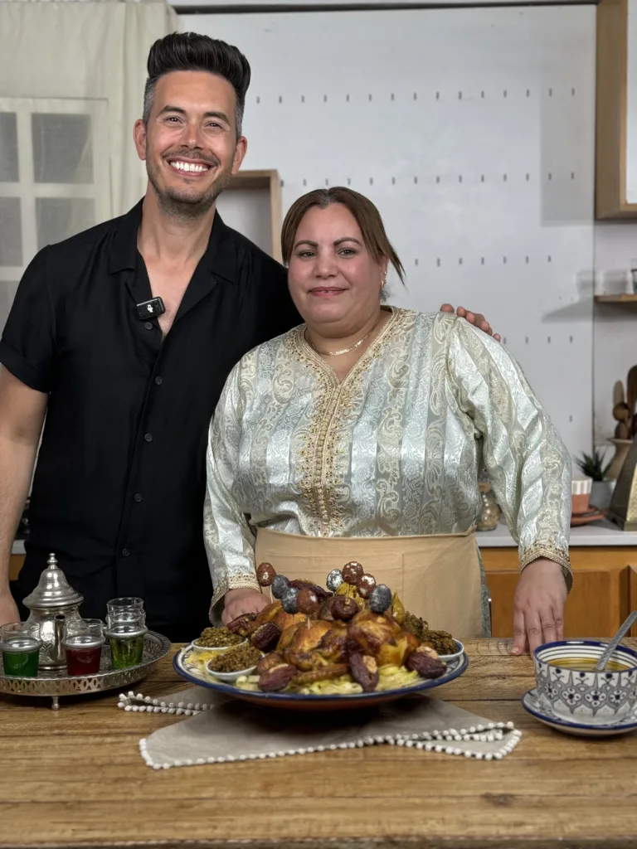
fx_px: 1178
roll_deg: +1.1
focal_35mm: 48
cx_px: 318
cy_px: 424
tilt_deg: -4.5
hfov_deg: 30.3
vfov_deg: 39.7
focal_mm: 6.76
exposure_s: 1/203
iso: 64
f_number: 1.78
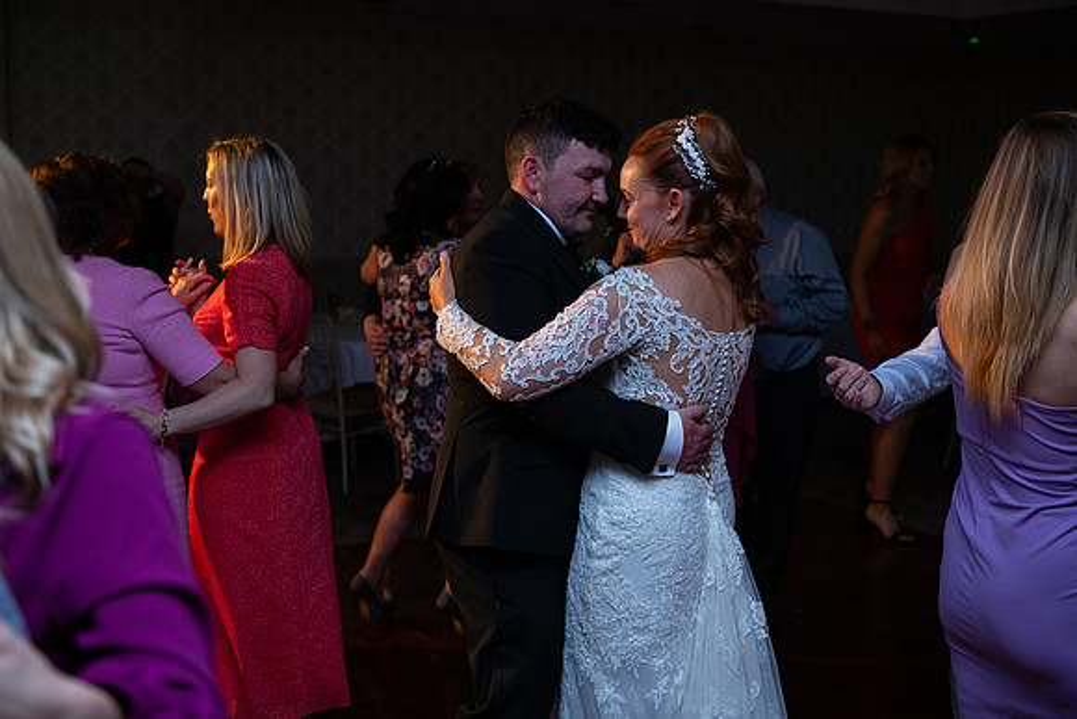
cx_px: 538
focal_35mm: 48
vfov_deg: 28.1
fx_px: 1436
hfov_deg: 41.1
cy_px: 360
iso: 1000
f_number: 3.5
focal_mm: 48
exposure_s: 1/160
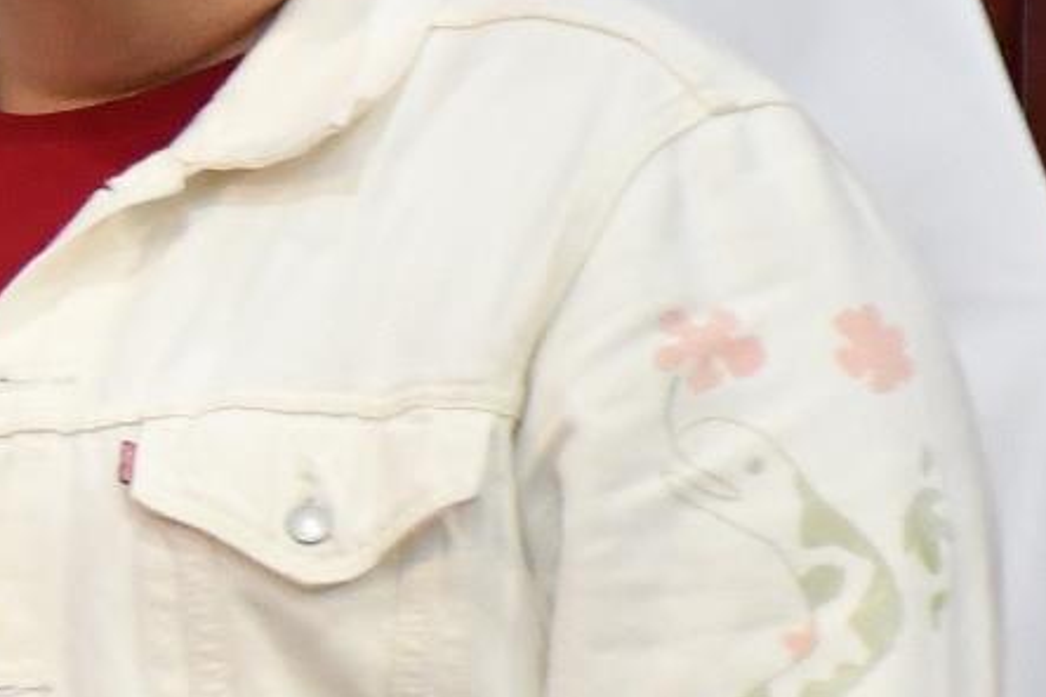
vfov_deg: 1.8
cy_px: 565
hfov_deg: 2.7
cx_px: -1790
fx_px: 21877
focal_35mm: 753
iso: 2000
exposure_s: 1/80
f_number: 5.6
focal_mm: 80
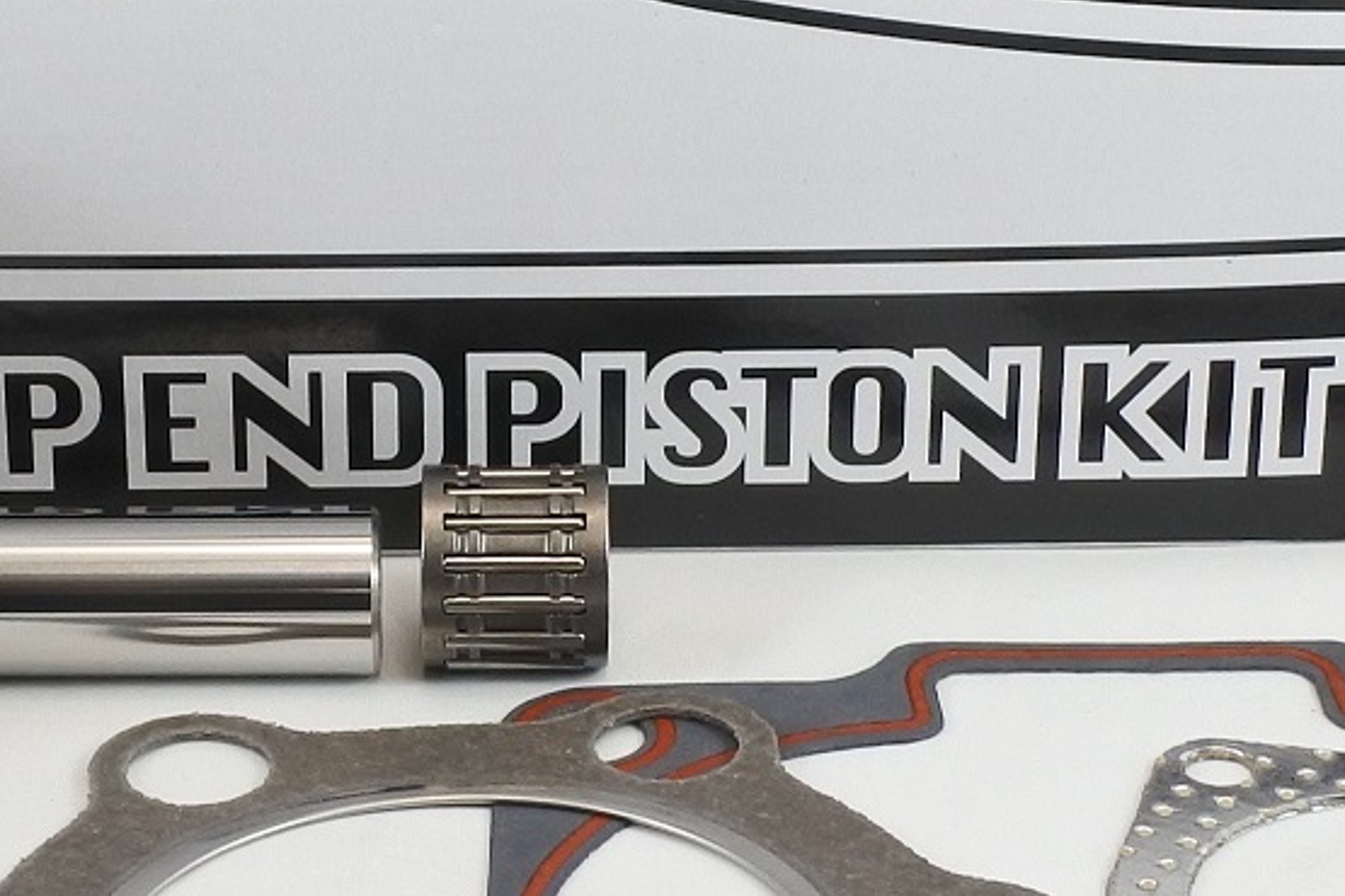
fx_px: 2914
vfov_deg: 17.4
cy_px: 178
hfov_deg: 25.8
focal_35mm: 78
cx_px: 384
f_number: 3.5
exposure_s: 1/160
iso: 400
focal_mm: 10
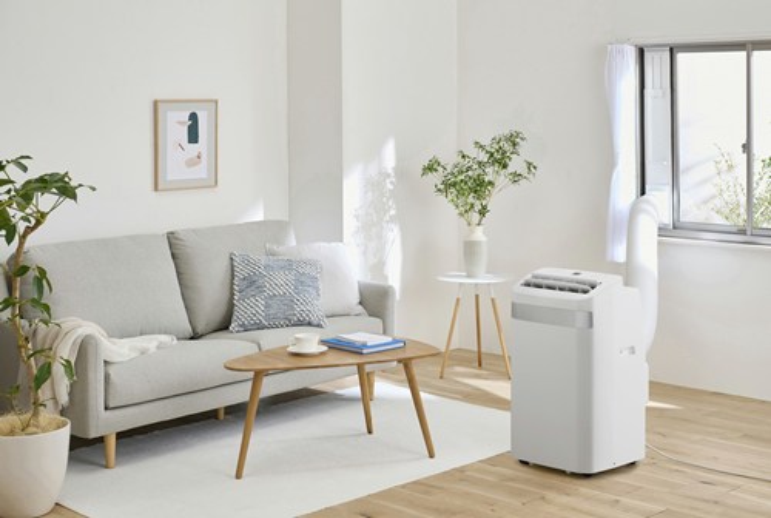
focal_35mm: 48
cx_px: 386
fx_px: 1030
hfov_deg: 41.0
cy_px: 259
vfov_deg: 28.2
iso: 50
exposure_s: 1/100
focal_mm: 48
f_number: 3.5
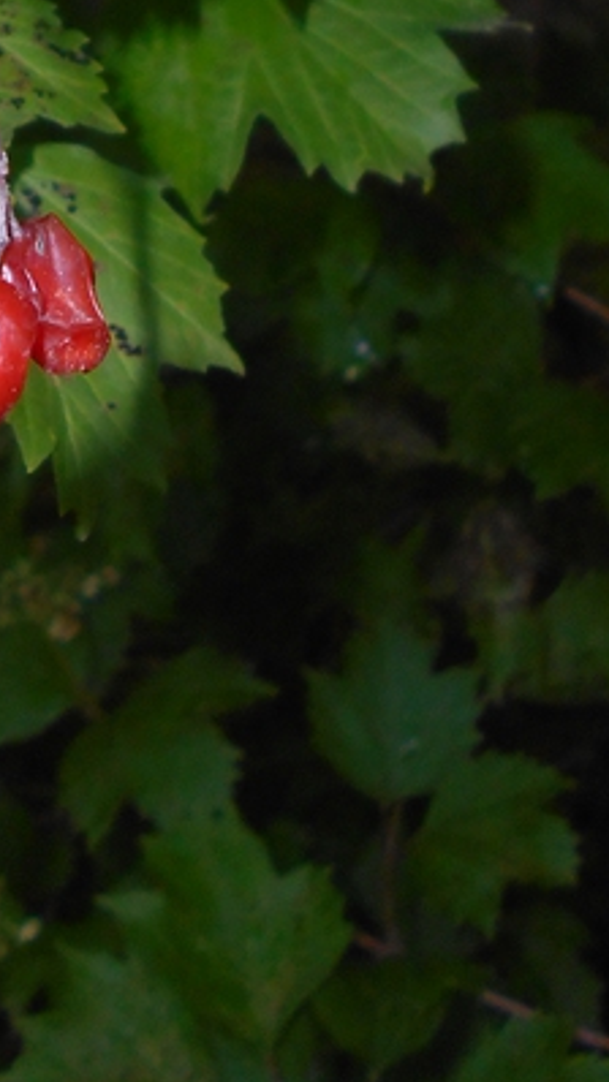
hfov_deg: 14.2
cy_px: -245
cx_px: 11
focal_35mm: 84
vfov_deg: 23.0
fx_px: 2410
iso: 200
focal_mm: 5.1
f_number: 8.5
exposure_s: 1/30
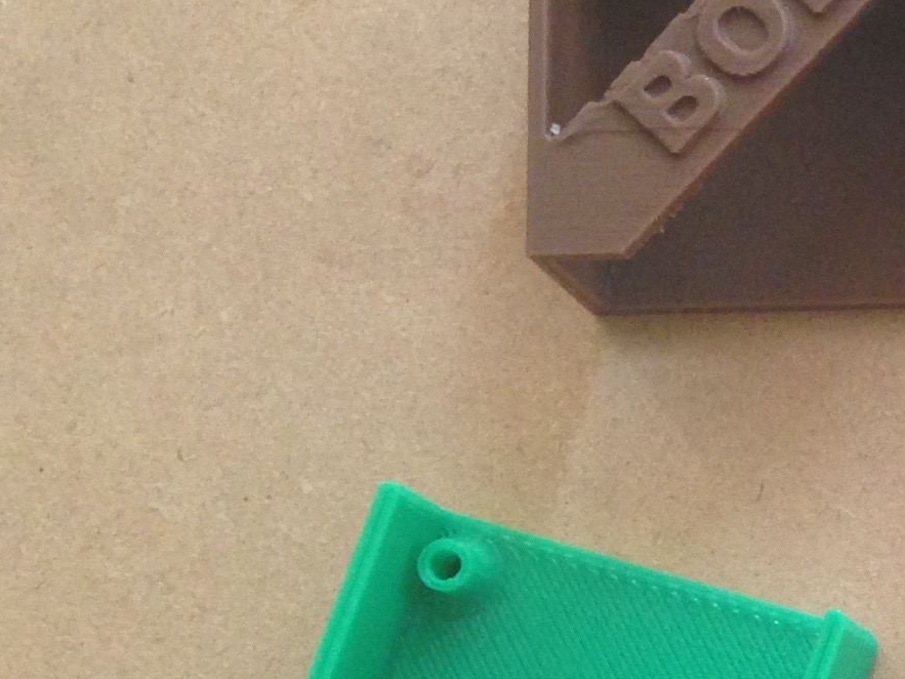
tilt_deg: -81.8
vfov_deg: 12.0
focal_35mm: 122
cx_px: 1512
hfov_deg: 14.6
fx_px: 3189
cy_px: 700
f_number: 2.4
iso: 100
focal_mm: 4.12
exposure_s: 1/20
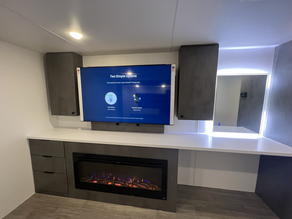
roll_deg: +0.0
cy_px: 110
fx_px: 110
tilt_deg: -8.4
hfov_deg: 106.2
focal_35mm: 13
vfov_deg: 89.9
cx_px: 146
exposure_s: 1/60
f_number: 1.8
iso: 320
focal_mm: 1.57
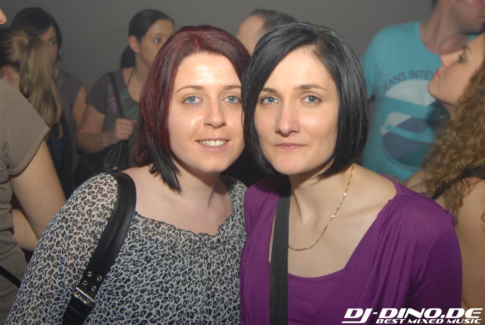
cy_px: 162
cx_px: 242
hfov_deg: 53.1
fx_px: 486
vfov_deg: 37.0
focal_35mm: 36
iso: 200
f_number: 5.6
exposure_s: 1/5
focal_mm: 24
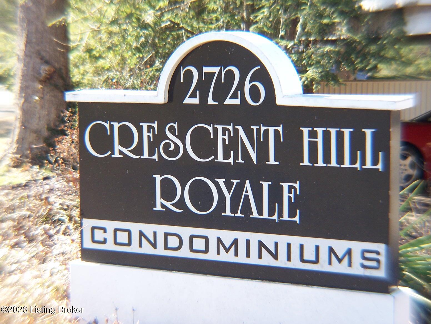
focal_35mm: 139
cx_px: 216
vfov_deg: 10.7
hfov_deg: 14.2
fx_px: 1731
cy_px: 162
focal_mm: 23.1
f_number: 3.2
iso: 80
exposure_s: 1/125
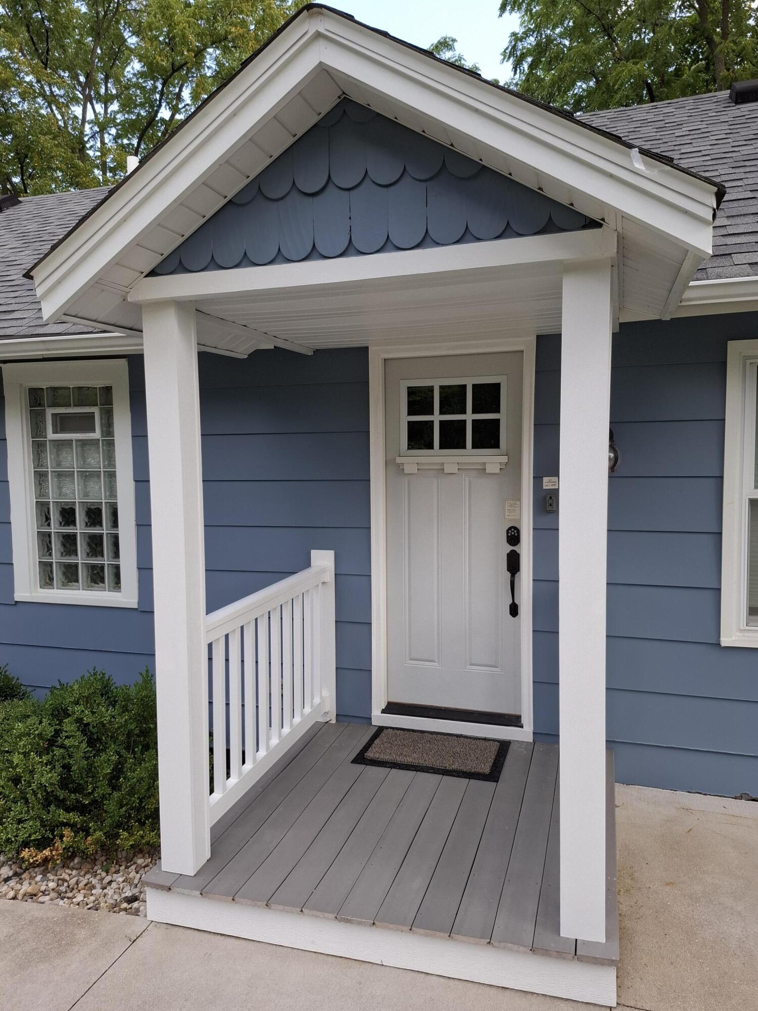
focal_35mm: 23
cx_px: 379
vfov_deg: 73.9
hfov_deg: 58.9
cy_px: 506
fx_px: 672
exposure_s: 1/322
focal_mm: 5.54
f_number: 1.8
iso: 50
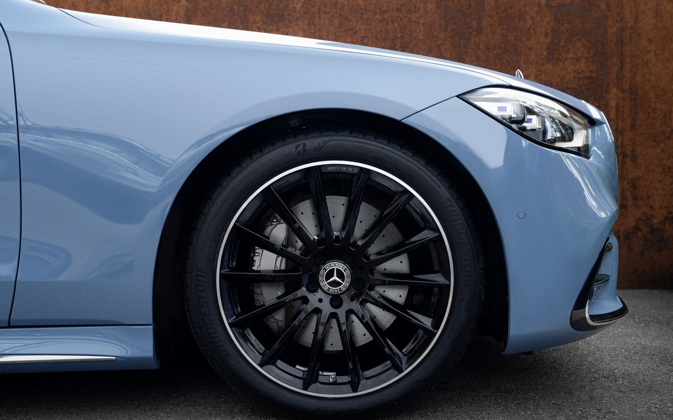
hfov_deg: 41.1
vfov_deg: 26.3
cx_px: 336
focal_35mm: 49
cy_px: 217
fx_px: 899
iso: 200
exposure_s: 1/160
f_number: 4.5
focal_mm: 48
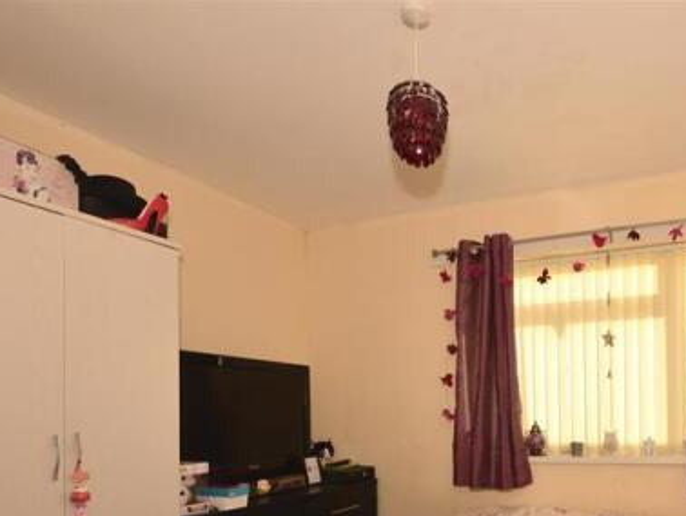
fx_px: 496
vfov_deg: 52.2
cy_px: 395
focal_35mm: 25
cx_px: 508
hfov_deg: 65.4
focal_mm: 10
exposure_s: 1/125
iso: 400
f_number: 16
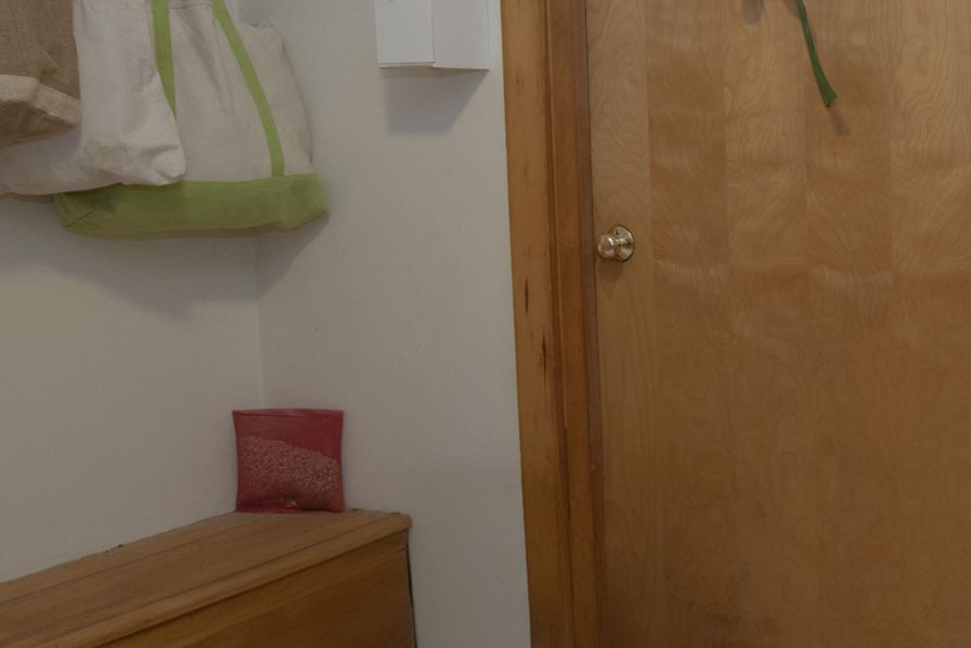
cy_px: 232
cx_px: 1066
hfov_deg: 35.3
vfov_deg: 28.0
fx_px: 1295
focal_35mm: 48
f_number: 4
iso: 320
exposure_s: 1/15
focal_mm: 14
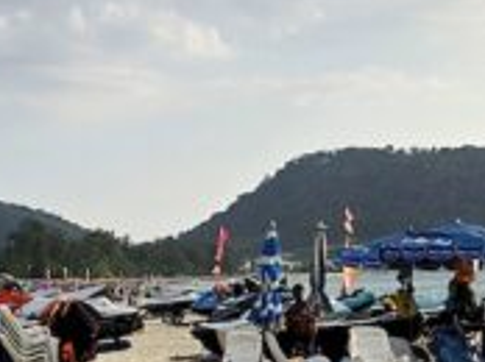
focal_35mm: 106
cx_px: 148
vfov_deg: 13.9
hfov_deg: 18.5
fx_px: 1483
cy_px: 273
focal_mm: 5.4
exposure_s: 1/2060
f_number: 1.8
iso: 25
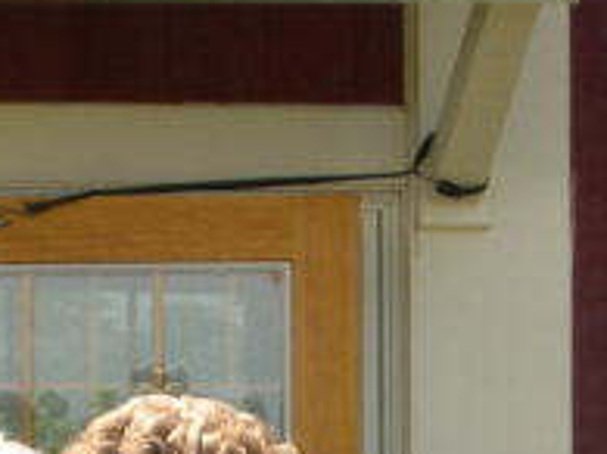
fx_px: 6099
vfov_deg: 4.2
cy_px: 695
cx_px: 227
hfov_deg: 5.7
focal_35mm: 348
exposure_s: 1/233
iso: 100
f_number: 4.6
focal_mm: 20.5
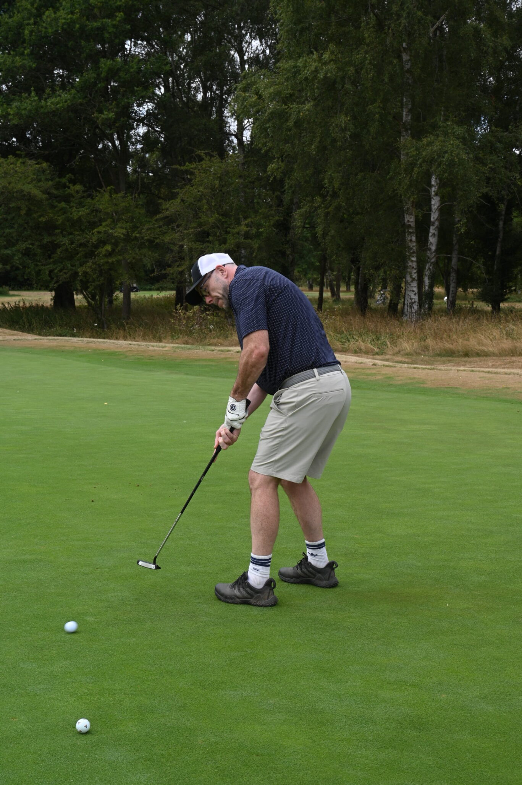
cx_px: 261
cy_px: 392
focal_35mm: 55
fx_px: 1198
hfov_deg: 24.6
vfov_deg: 36.3
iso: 200
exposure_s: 1/100
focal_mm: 55
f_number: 16
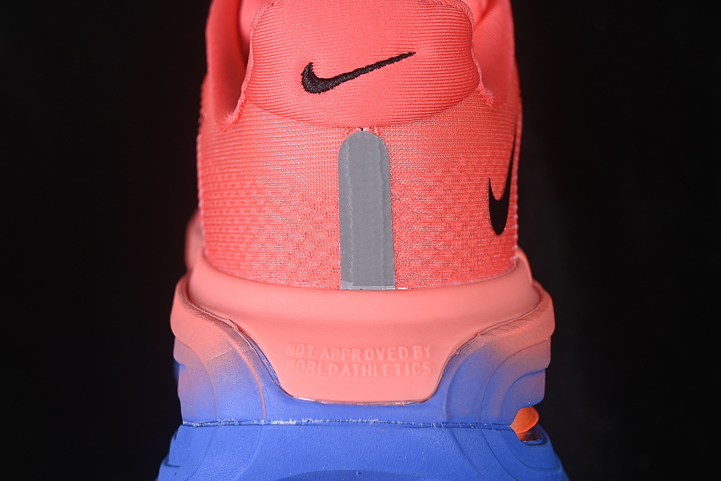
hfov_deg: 27.0
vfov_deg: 18.2
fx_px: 1502
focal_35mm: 75
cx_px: 360
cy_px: 240
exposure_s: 1/80
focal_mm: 50
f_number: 7.1
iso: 160
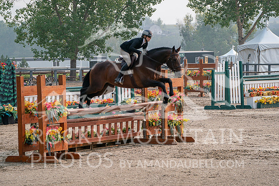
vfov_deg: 8.6
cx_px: 140
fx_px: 1240
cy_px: 93
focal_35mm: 160
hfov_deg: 12.8
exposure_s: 1/1000
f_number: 5.6
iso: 500
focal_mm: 160
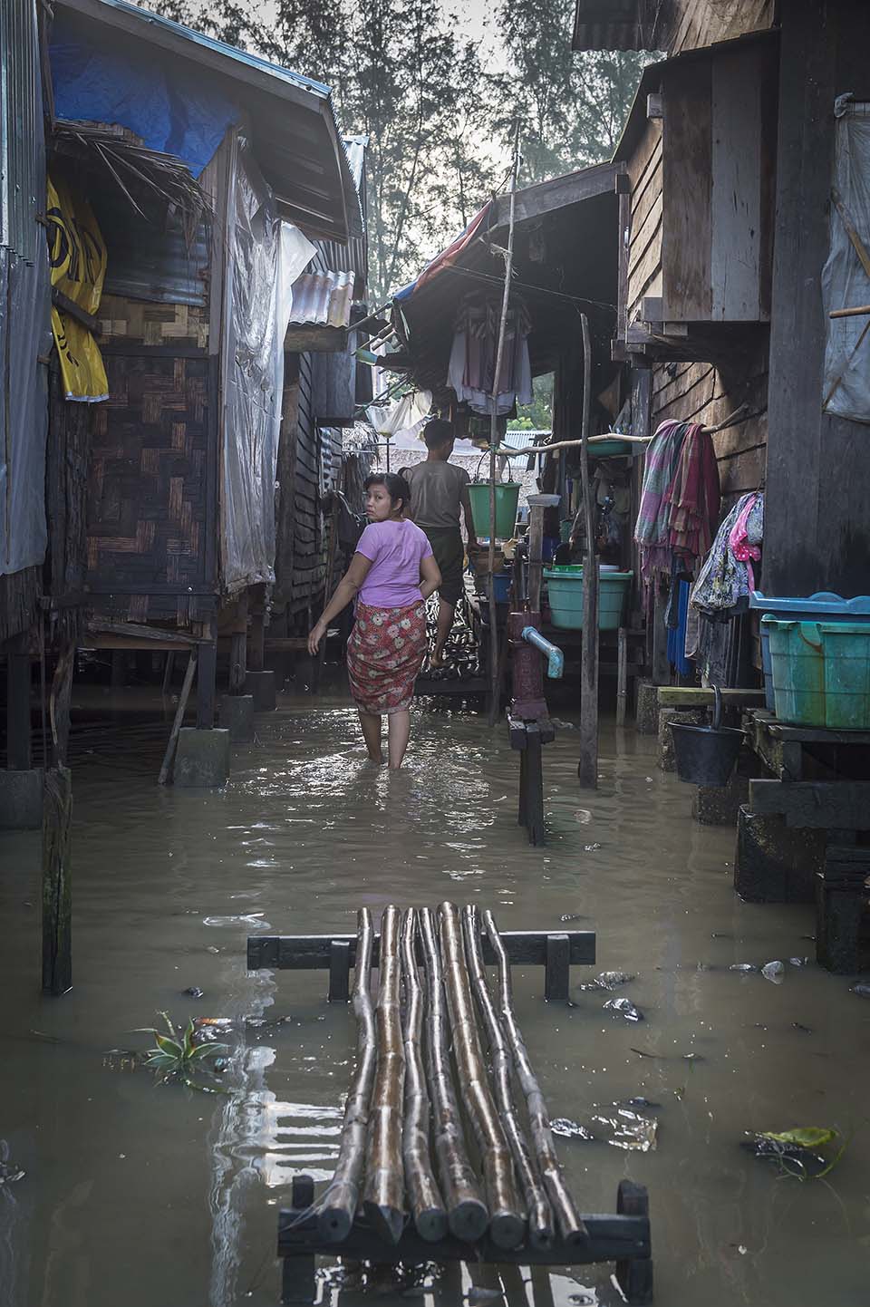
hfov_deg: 26.0
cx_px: 435
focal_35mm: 52
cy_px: 654
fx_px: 1887
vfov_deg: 38.2
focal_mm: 52
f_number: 8
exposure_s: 1/125
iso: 800
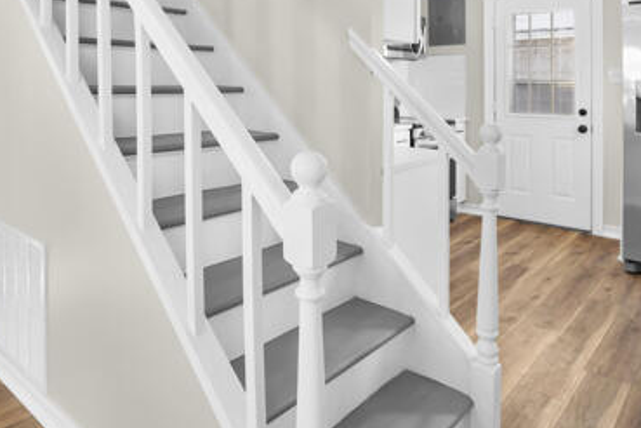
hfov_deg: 69.1
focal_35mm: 26
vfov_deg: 47.9
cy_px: 113
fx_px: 463
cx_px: 276
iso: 400
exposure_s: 1/160
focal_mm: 16
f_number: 4
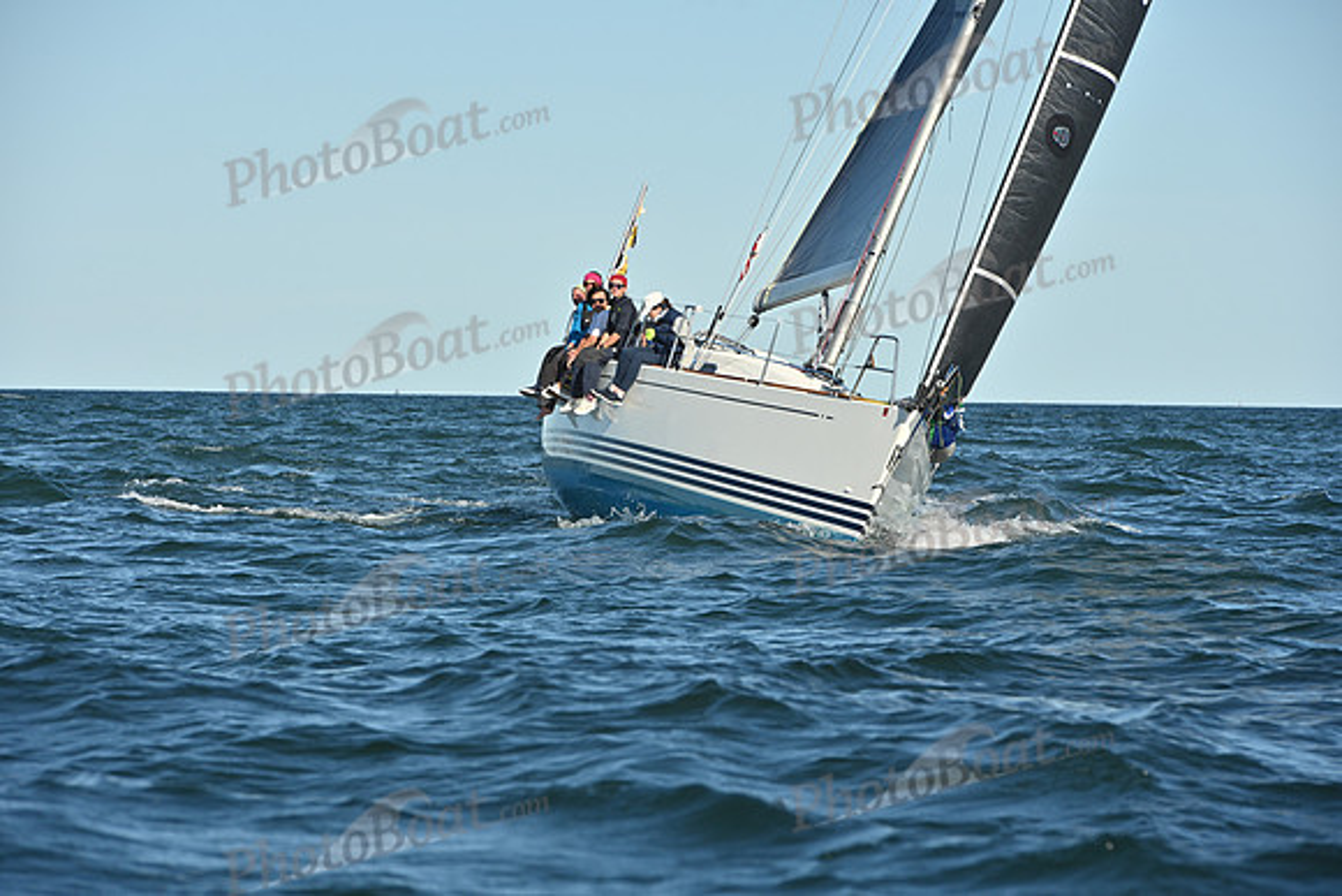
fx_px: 7457
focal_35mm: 200
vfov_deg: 6.9
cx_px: 671
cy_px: 448
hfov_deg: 10.3
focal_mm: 200
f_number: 9
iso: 320
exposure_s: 1/1250
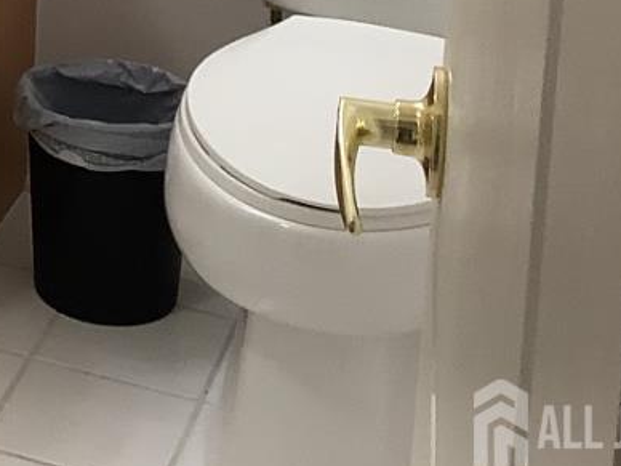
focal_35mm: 120
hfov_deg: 15.1
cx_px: -331
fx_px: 2153
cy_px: -404
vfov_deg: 11.4
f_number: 2.4
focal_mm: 3.3
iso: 64
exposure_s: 1/50
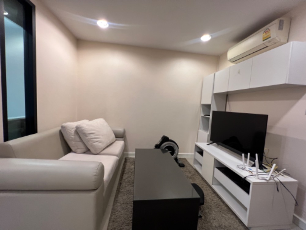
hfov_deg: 106.2
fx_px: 115
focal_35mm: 13
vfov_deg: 89.9
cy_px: 115
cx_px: 153
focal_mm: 1.57
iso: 125
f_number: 1.8
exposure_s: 1/50
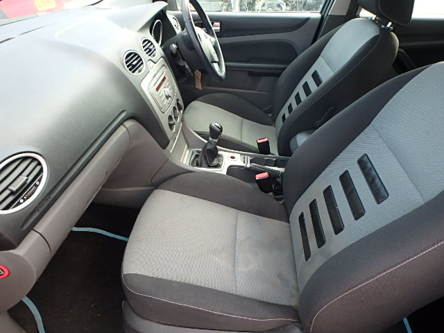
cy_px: 166
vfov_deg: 63.4
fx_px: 269
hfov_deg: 79.0
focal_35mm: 21
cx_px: 222
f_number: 3.5
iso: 125
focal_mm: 3.7
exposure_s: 1/60
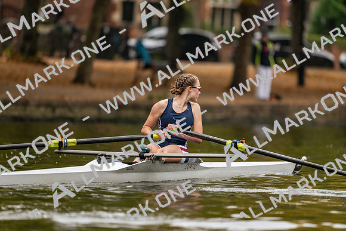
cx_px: 173
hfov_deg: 5.2
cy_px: 116
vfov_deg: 3.4
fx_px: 3845
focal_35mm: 400
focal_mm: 400
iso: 2500
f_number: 4.5
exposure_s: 1/2500
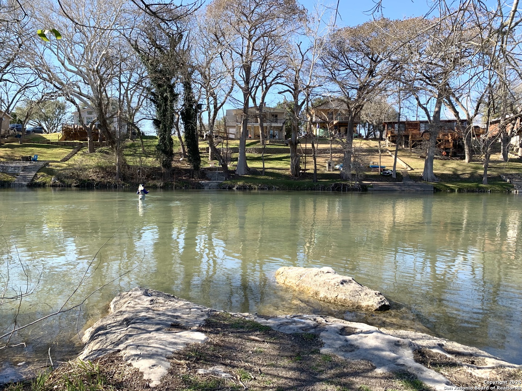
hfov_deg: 67.3
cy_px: 196
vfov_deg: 53.1
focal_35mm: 26
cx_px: 261
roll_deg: -1.3
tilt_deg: -1.8
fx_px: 392
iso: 25
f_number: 1.8
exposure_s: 1/783
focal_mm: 4.25
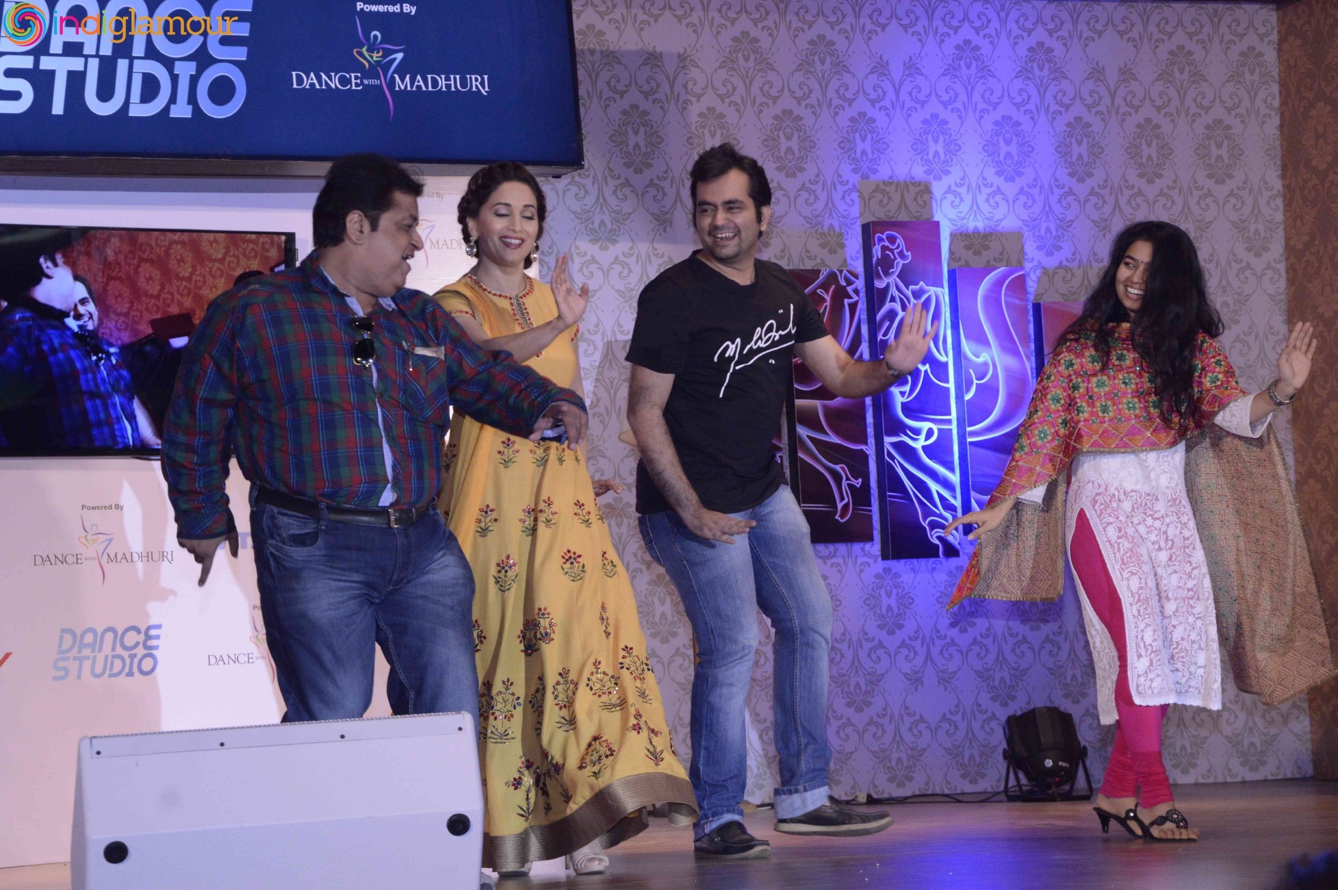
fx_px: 3676
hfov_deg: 20.6
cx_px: 669
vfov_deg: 13.8
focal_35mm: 99
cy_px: 445
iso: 1600
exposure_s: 1/200
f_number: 9
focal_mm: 66
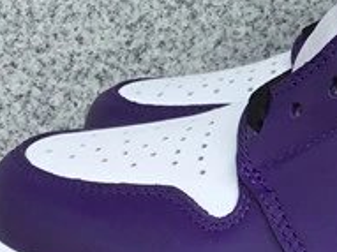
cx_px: 480
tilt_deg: -16.4
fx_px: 1420
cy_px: 189
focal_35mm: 146
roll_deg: -0.2
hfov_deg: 12.9
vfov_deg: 10.1
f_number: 2.4
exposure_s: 1/488
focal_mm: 3.3
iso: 25
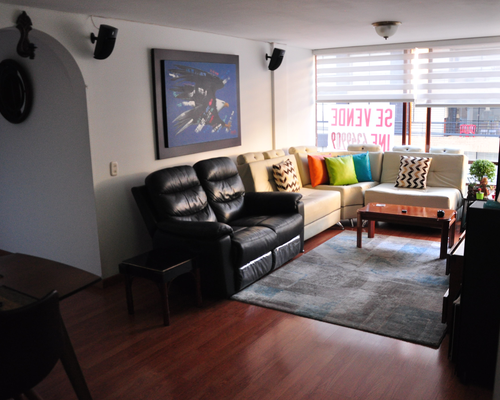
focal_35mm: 31
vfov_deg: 47.1
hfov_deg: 57.2
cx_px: 248
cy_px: 197
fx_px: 459
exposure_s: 1/8
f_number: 3.5
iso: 800
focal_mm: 18
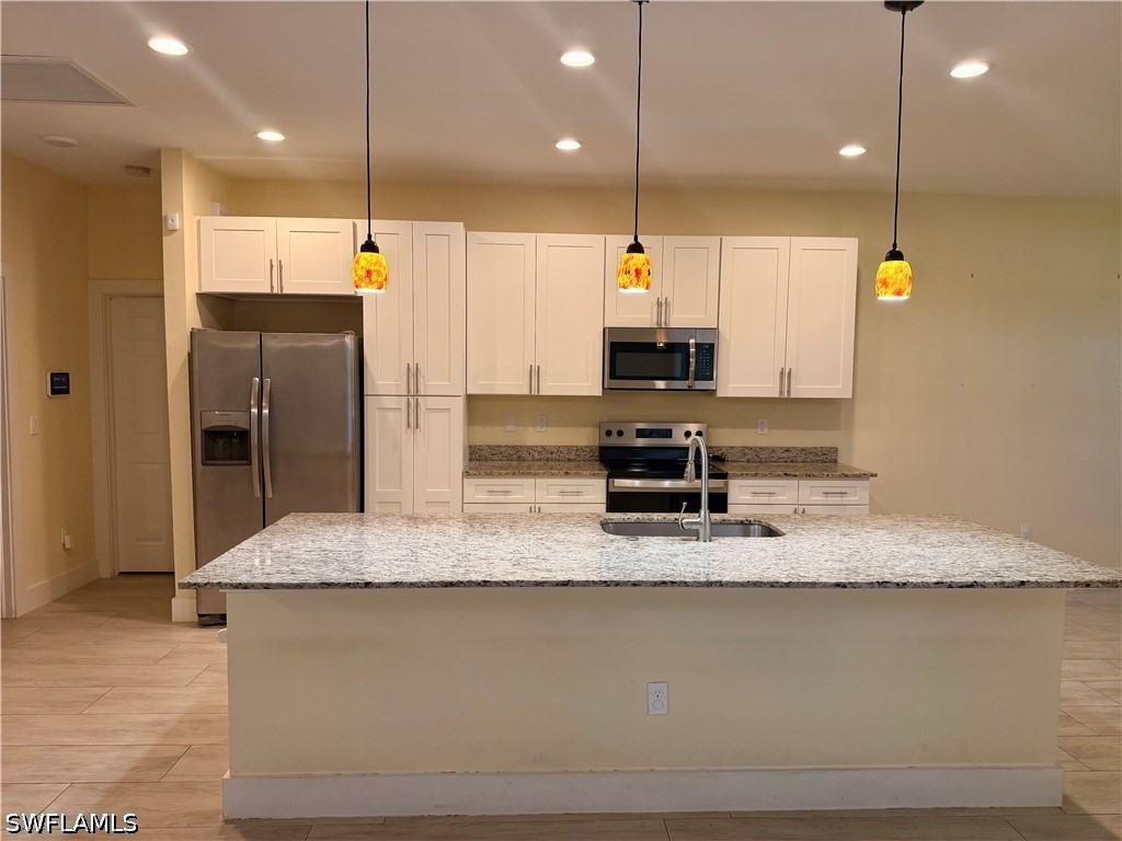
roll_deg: -0.3
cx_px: 561
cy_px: 420
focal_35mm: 24
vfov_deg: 56.8
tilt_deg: -3.1
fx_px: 778
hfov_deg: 71.6
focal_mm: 6.76
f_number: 1.78
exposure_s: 1/120
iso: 250
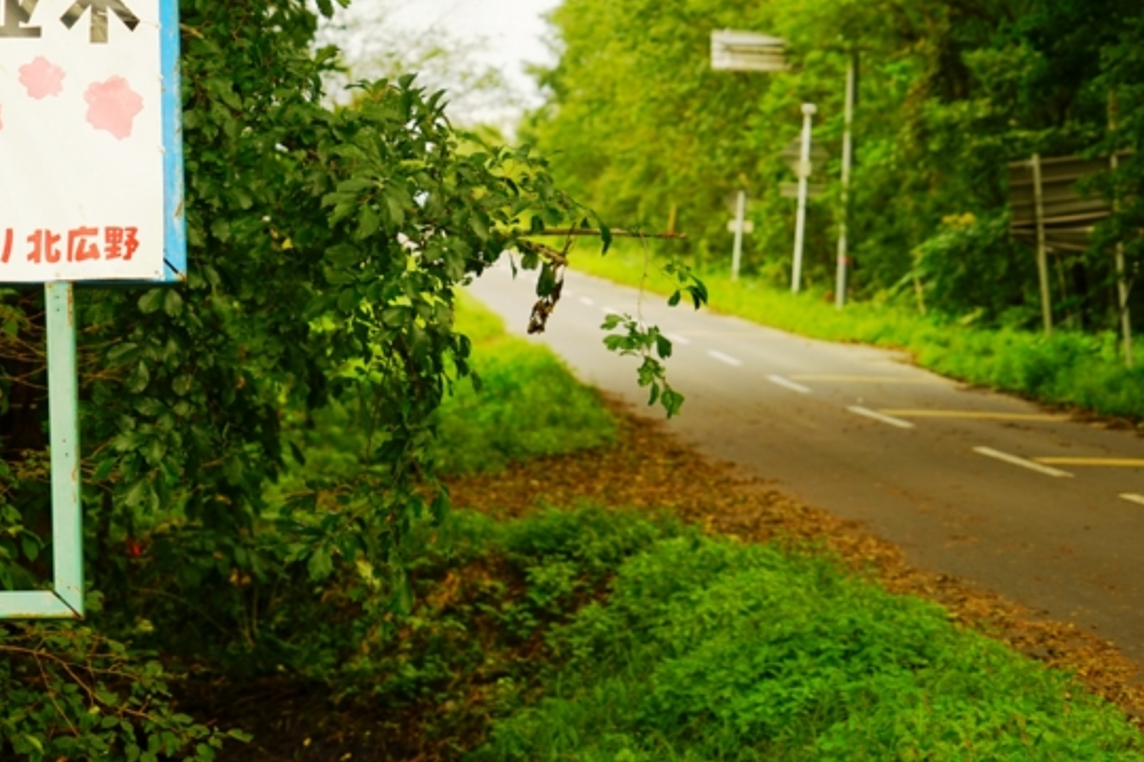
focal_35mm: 129
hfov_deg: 15.9
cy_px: 205
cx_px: 381
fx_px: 4099
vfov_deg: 10.6
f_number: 5.6
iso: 100
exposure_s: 1/90
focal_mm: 87
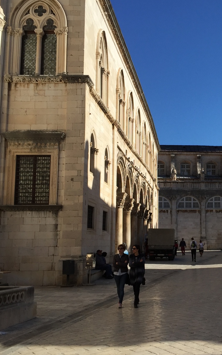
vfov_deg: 44.4
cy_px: 185
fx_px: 436
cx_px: 216
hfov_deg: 27.2
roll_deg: +0.6
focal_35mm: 45
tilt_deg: +8.3
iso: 32
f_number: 2.2
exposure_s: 1/2083
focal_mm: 4.15
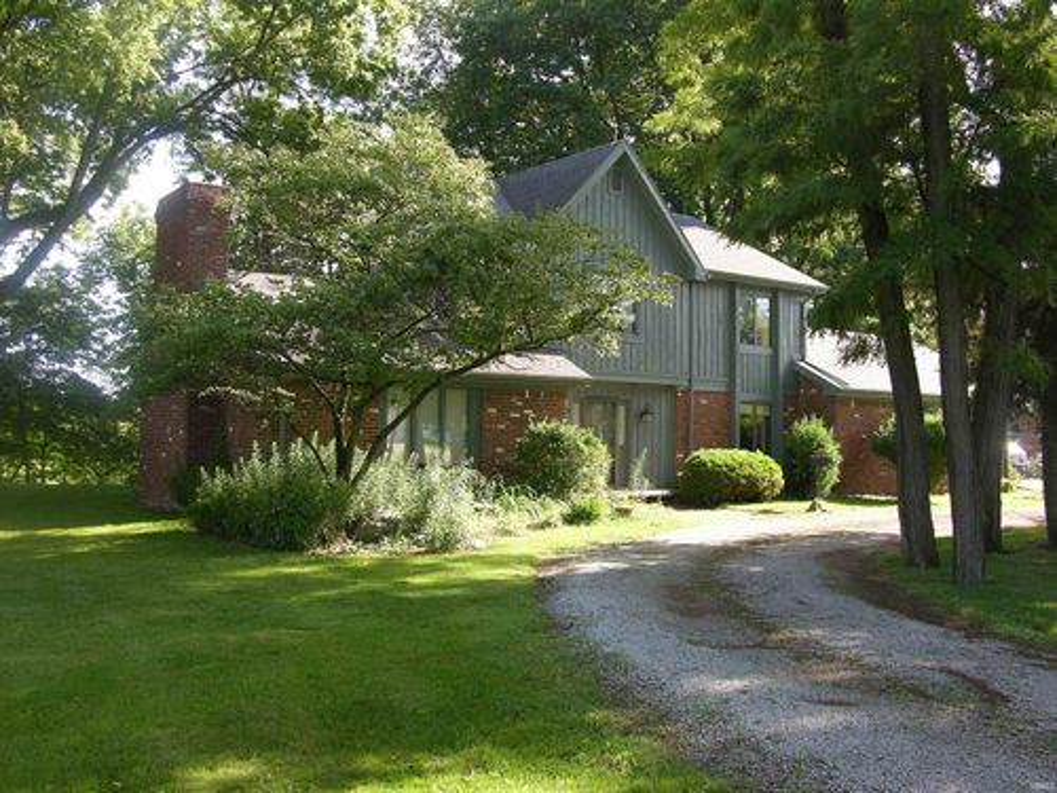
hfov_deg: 52.6
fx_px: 1069
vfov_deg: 40.7
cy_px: 396
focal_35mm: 35
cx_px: 528
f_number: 3.5
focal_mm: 8.9
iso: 50
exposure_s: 1/73
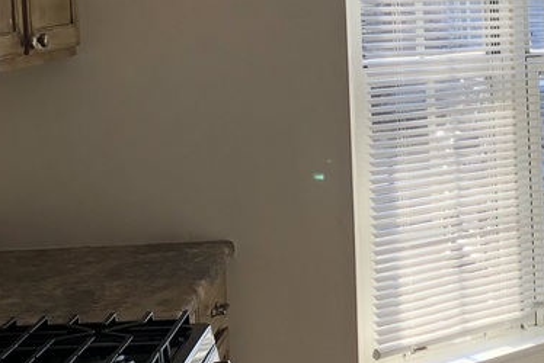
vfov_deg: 12.2
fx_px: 1694
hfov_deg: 17.7
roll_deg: +2.3
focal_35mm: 112
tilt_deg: -4.7
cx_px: 579
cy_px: 129
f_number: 1.8
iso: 20
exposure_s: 1/120
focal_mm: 4
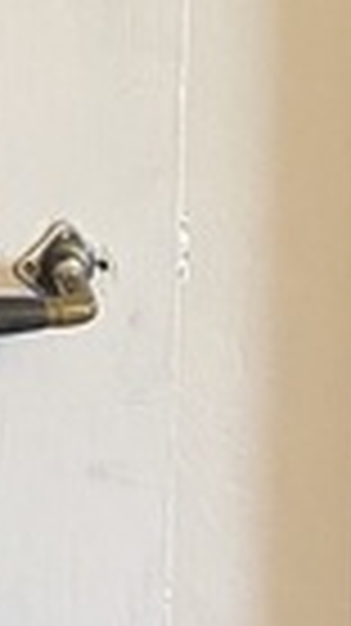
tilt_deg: -6.9
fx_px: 2171
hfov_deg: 8.3
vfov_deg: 14.9
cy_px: -394
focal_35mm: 131
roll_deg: -0.6
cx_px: -567
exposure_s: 1/50
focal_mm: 4.25
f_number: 1.8
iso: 400
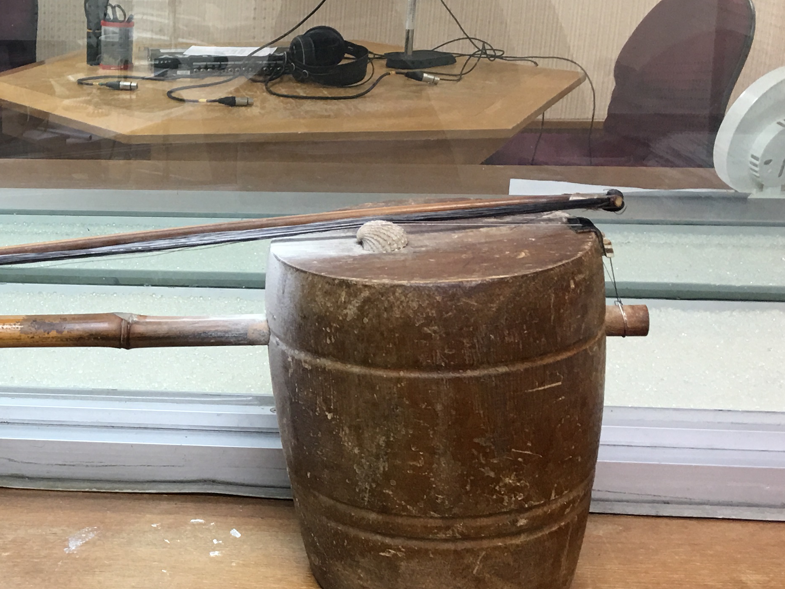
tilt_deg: -17.0
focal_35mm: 63
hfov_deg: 28.8
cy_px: 292
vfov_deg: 23.3
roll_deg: +0.5
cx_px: -4
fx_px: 1429
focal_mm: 4.15
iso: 25
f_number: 2.2
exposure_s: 1/15
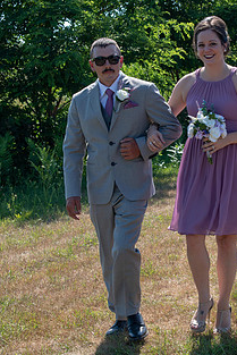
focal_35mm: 112
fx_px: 1105
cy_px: 157
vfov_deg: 18.2
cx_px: 159
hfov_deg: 12.2
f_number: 9
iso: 200
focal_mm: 52
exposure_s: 1/320
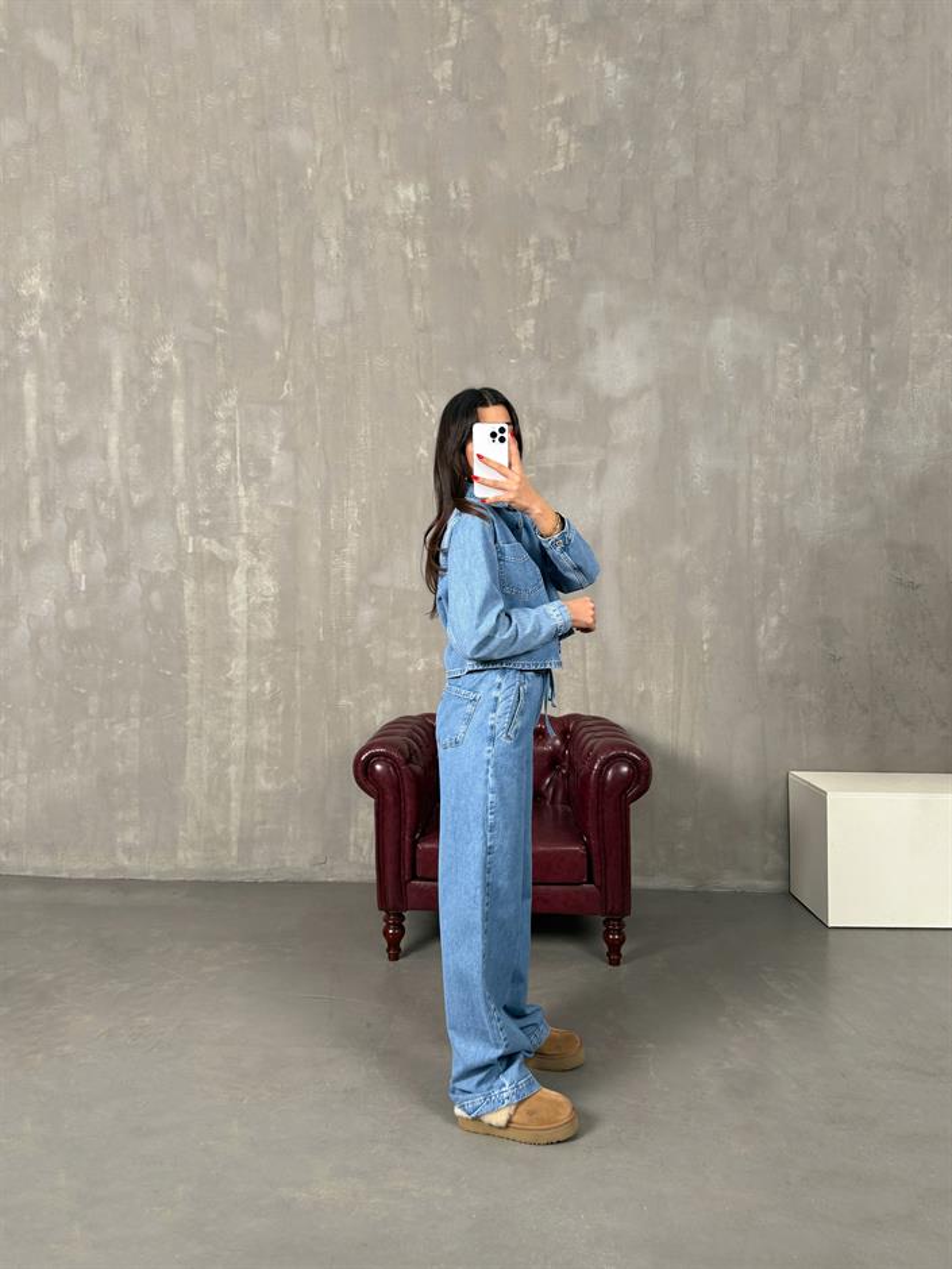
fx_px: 880
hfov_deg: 56.8
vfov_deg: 71.6
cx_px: 476
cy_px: 634
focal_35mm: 24
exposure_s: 1/121
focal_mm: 6.76
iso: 200
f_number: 1.78
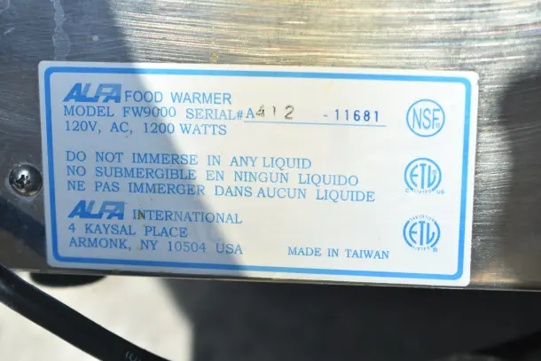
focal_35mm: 82
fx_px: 1240
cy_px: 180
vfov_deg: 16.6
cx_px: 270
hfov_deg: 24.6
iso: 200
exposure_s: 1/160
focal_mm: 55
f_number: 6.3
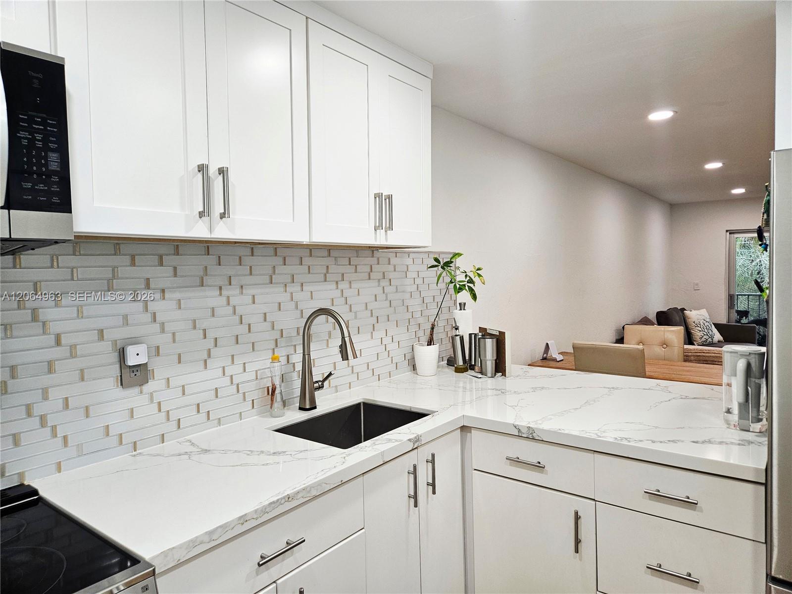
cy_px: 297
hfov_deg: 73.9
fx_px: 526
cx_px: 396
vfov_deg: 58.9
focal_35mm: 23
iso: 125
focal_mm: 5.4
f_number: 1.8
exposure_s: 1/120
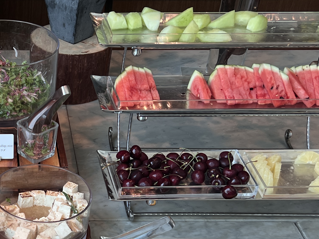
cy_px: 195
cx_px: -11
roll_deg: -0.5
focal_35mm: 70
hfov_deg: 26.1
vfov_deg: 20.7
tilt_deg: -36.7
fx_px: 645
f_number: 1.5
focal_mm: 5.7
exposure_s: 1/90
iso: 40
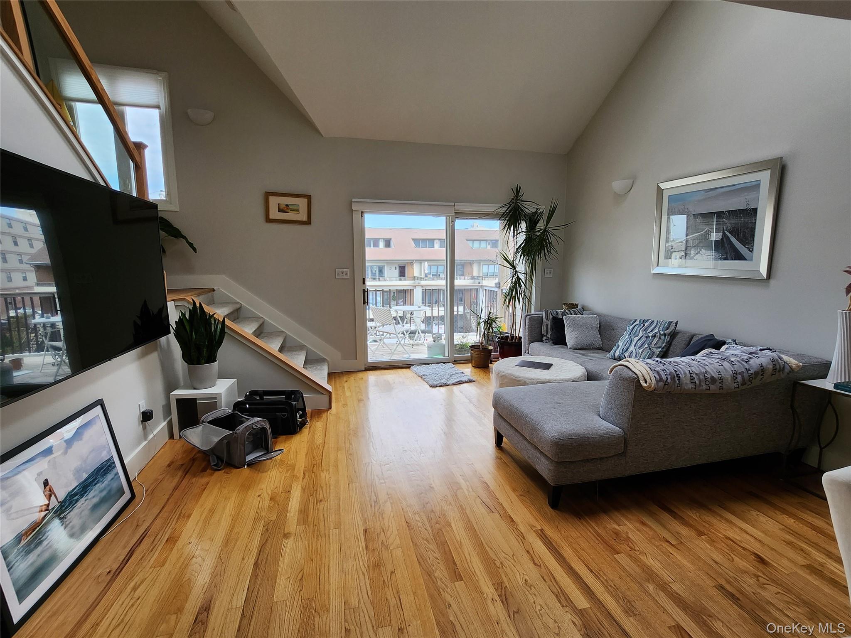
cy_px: 319
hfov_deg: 106.2
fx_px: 320
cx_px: 426
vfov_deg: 89.9
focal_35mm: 13
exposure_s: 1/120
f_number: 2.2
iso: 64
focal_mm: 1.7
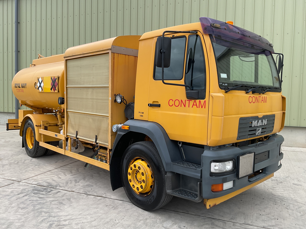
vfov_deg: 46.8
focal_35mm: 30
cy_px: 118
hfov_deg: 60.0
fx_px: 265
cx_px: 150
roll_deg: -1.2
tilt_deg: -3.4
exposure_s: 1/869
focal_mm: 3
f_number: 1.8
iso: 16
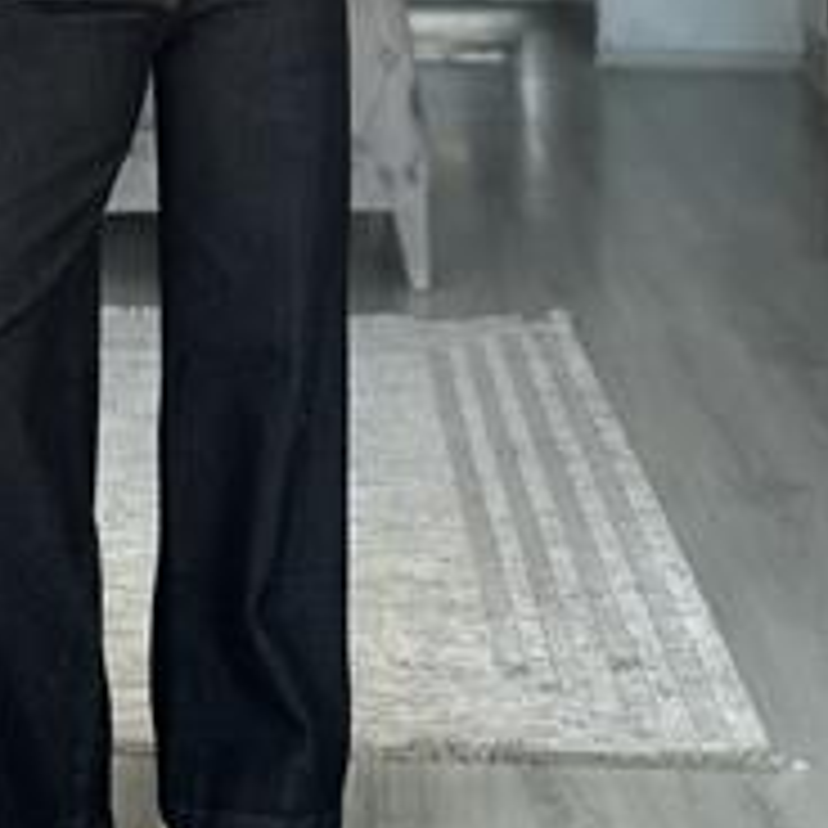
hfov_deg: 14.8
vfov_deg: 14.6
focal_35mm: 117
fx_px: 3166
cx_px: 189
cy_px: -32
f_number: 1.78
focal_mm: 6.86
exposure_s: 1/60
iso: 200
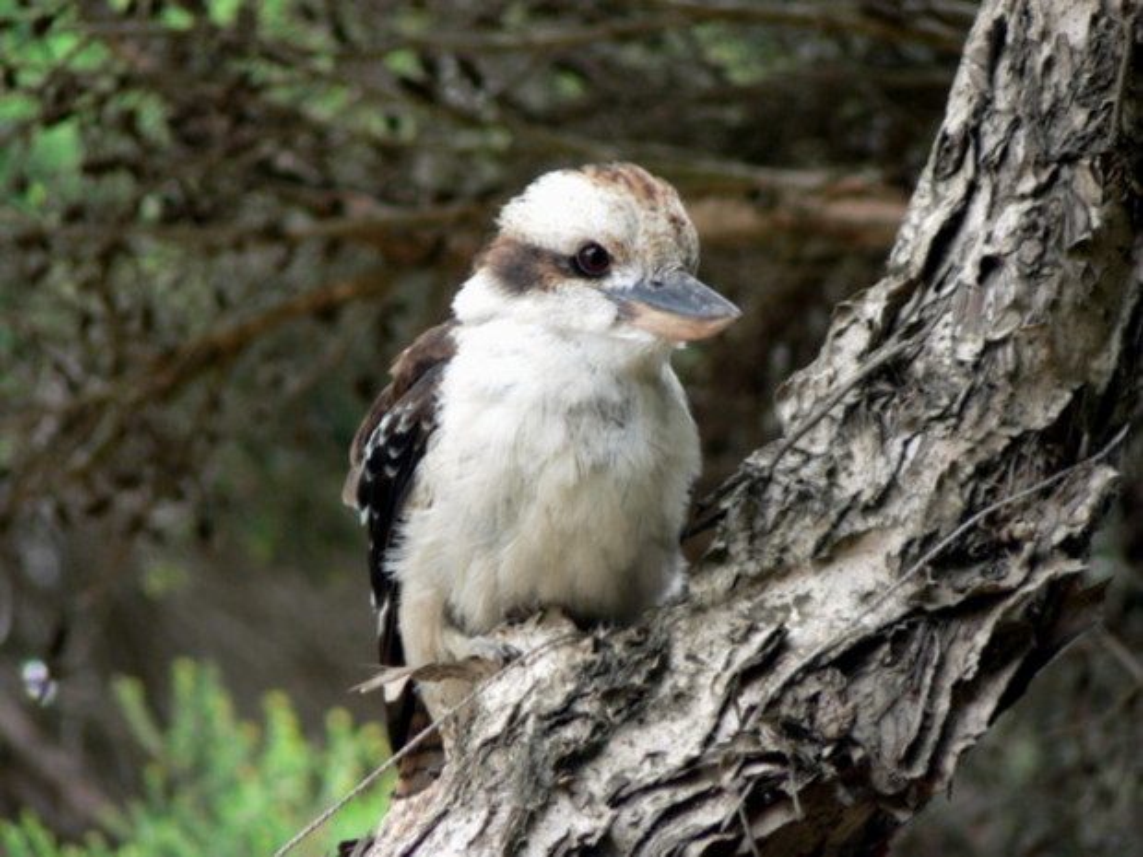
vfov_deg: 3.4
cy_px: 428
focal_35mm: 432
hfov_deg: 4.6
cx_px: 572
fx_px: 14264
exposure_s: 1/50
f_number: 3.3
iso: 80
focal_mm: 72
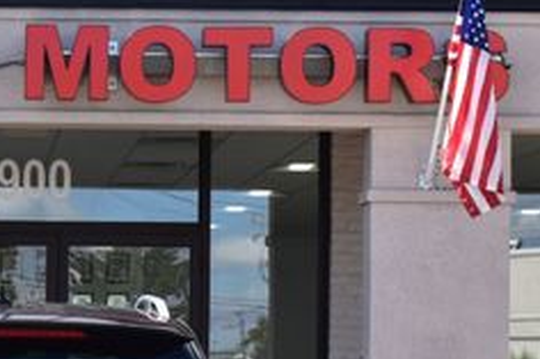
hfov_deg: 14.2
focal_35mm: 142
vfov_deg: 9.5
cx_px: -27
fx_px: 2134
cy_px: 389
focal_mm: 35
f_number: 10
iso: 400
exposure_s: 1/320
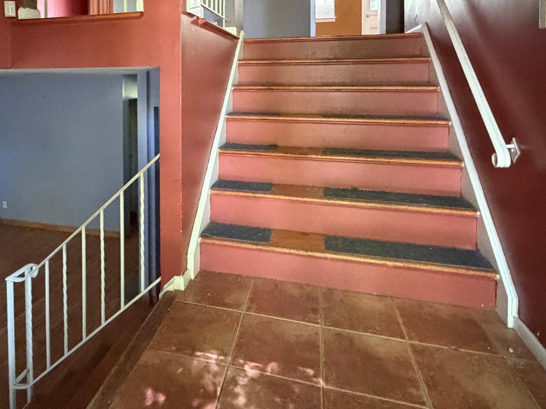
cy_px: 84
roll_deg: +1.1
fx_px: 394
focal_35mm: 25
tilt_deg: +0.0
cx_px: 206
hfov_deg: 68.4
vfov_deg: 51.5
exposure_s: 1/45
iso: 1250
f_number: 2.2
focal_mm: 2.22
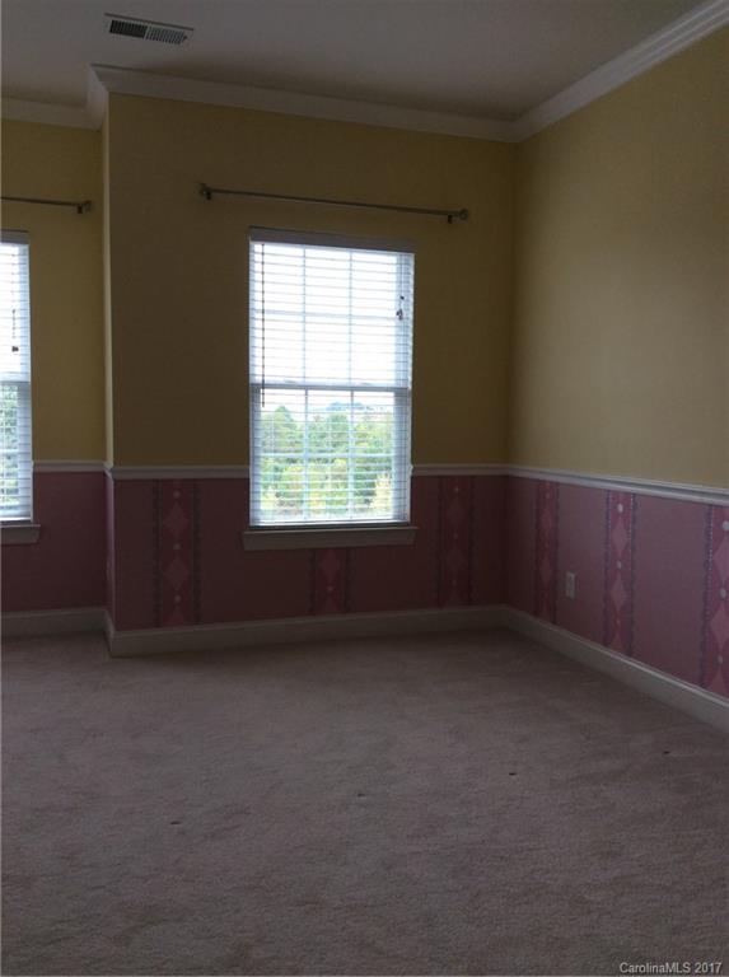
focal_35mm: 32
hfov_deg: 44.0
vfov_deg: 56.9
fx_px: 902
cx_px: 364
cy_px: 488
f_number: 2.4
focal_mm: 3.3
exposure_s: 1/134
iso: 32
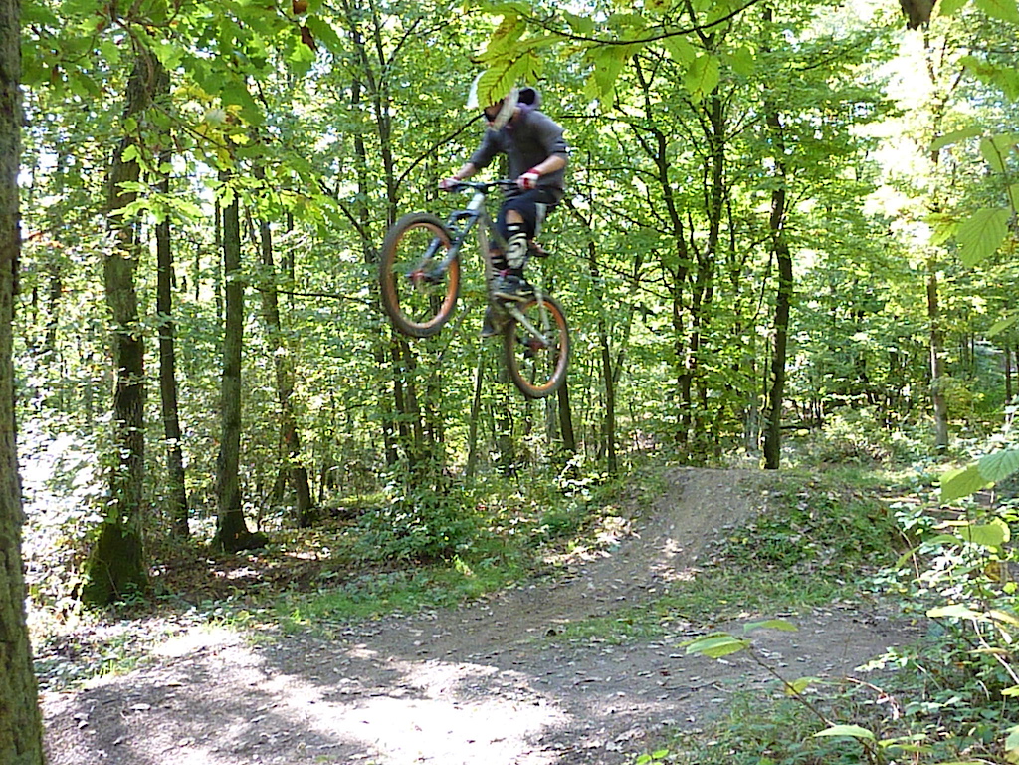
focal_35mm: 32
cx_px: 510
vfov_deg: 44.2
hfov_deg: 56.8
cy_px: 382
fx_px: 942
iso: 800
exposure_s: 1/125
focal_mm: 5.3
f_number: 3.5
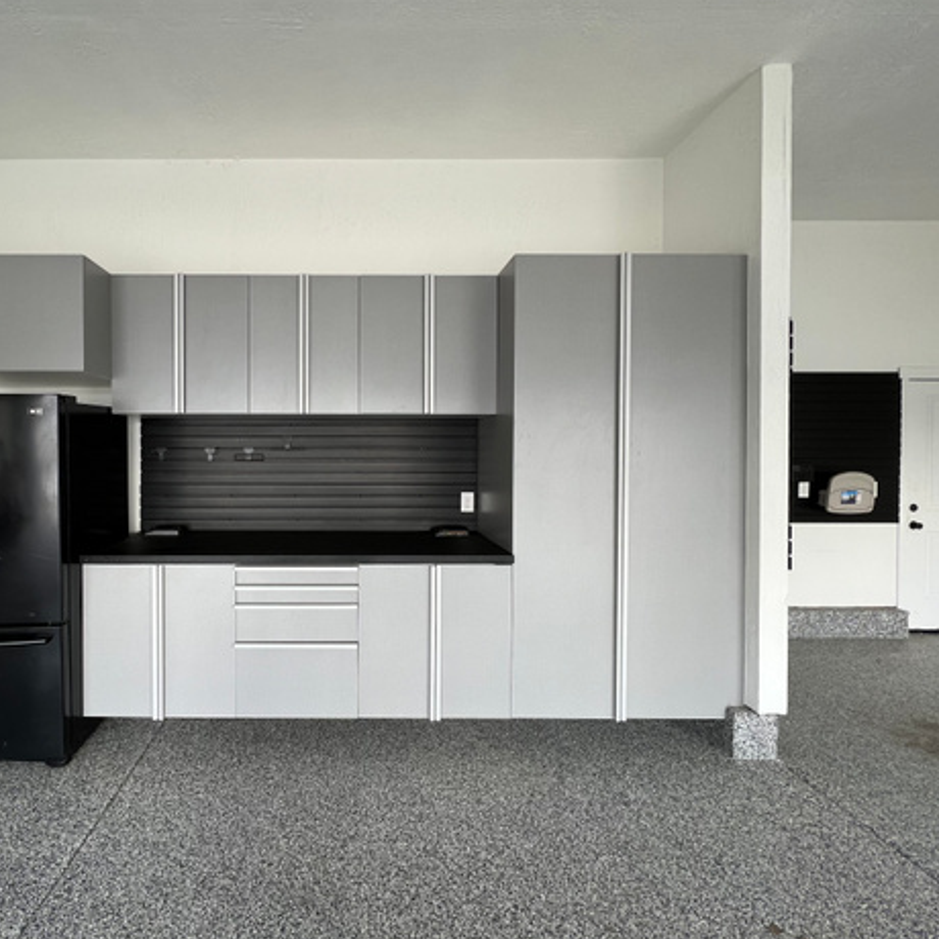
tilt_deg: -1.2
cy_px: 461
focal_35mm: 16
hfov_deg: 85.7
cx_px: 351
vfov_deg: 87.4
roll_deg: -0.4
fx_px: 491
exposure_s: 1/99
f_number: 1.8
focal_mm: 1.57
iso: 50
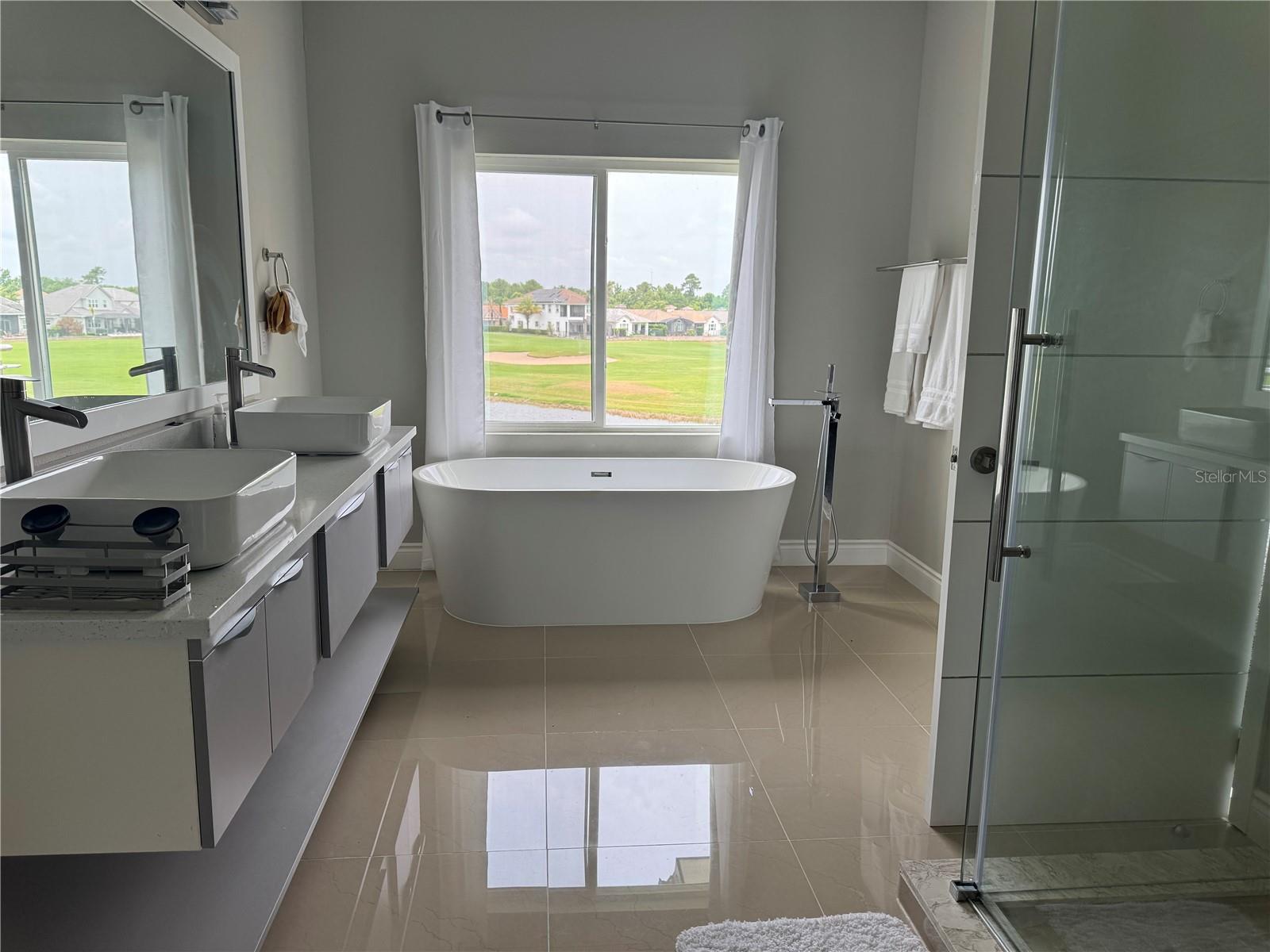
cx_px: 635
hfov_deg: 71.6
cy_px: 476
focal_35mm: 24
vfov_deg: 56.8
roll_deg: -0.3
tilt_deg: -11.8
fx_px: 881
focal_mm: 6.76
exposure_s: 1/166
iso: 64
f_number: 1.78
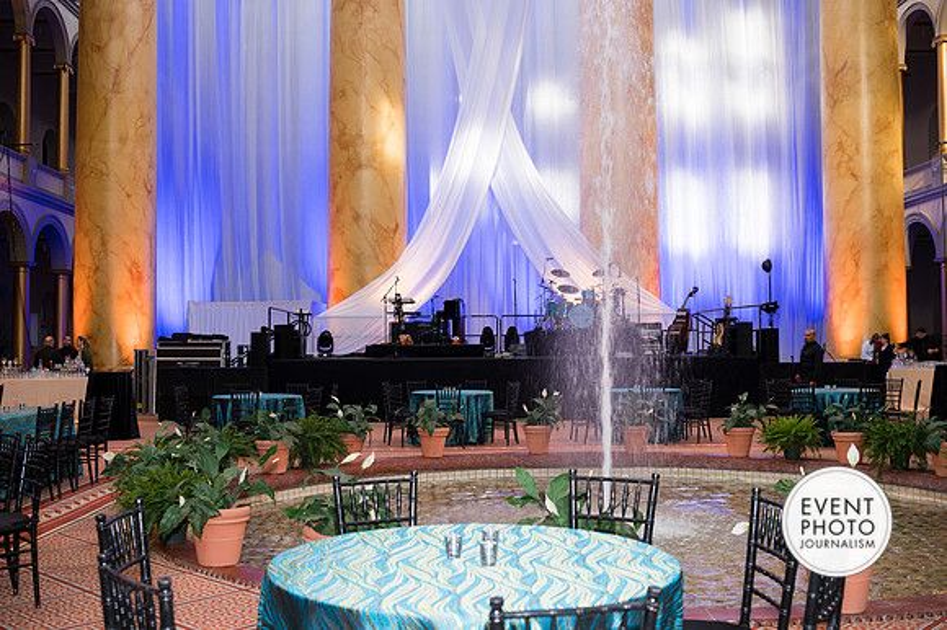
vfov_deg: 36.5
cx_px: 474
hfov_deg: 52.7
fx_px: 956
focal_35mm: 36
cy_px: 317
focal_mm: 35
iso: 800
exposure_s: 1/100
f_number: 4
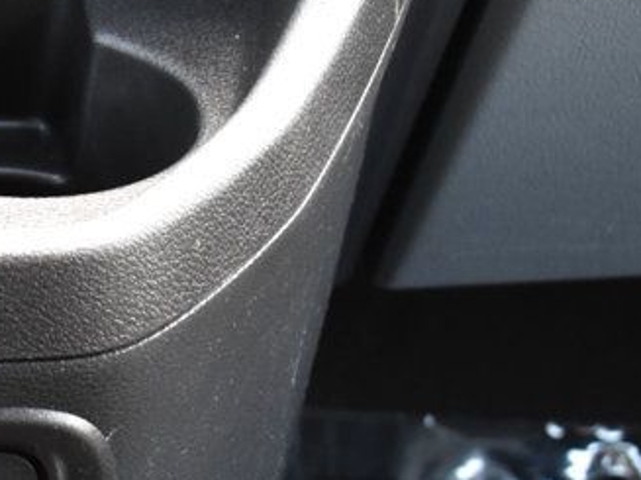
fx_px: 4600
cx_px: -308
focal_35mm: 249
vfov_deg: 6.0
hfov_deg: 7.8
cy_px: 372
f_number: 6.3
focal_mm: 55
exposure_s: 1/15
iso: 1100
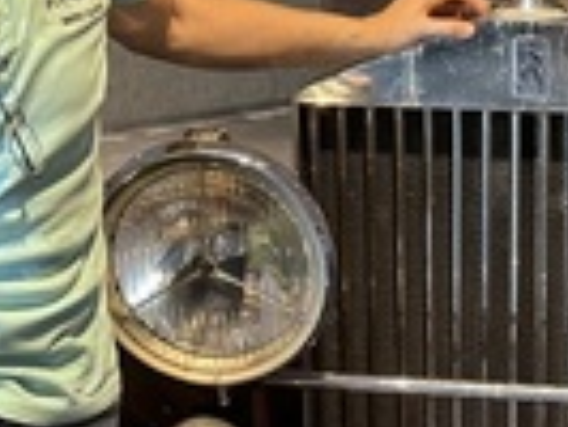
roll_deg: +0.2
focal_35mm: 96
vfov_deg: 15.4
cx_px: 463
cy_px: 222
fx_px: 1577
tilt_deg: -17.8
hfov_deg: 20.2
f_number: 1.78
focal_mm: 6.86
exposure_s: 1/100
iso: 200
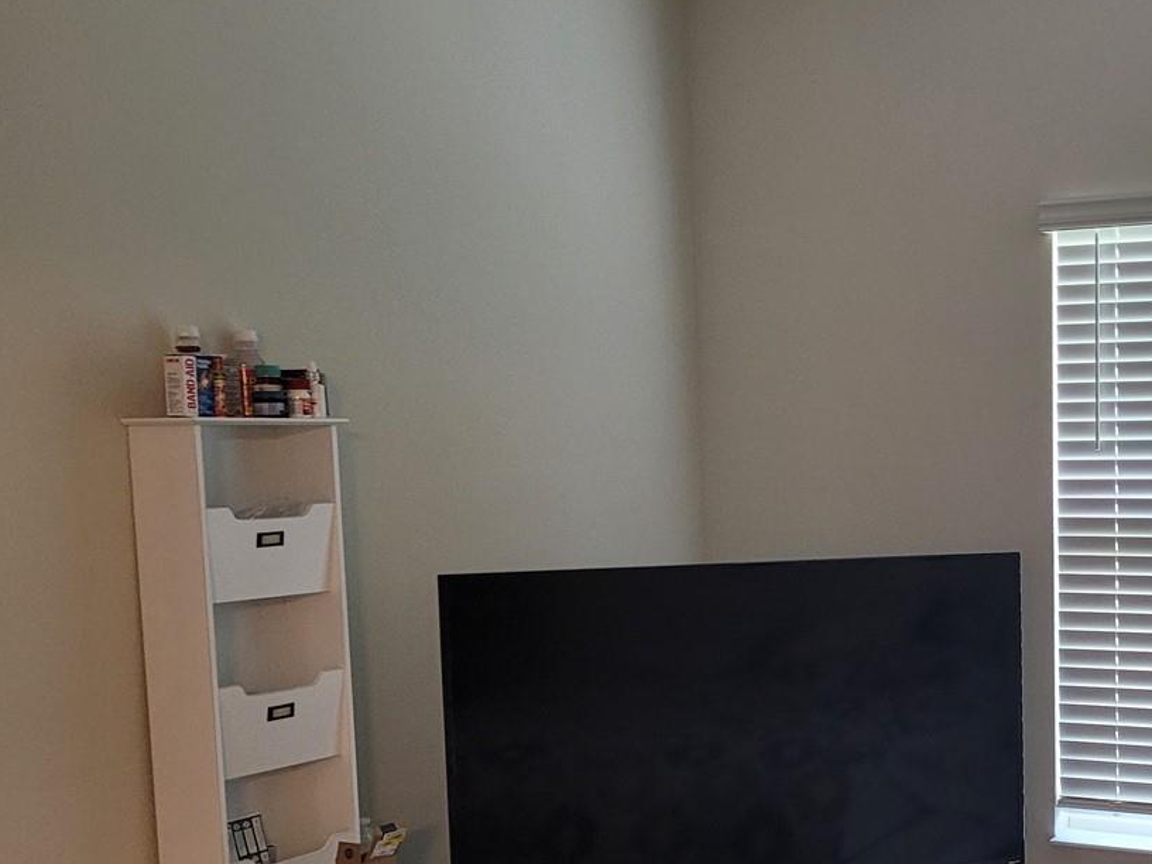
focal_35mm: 51
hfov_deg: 35.5
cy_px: 628
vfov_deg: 28.2
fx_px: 1697
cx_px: 1014
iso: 200
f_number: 1.8
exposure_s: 1/60
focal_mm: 5.4
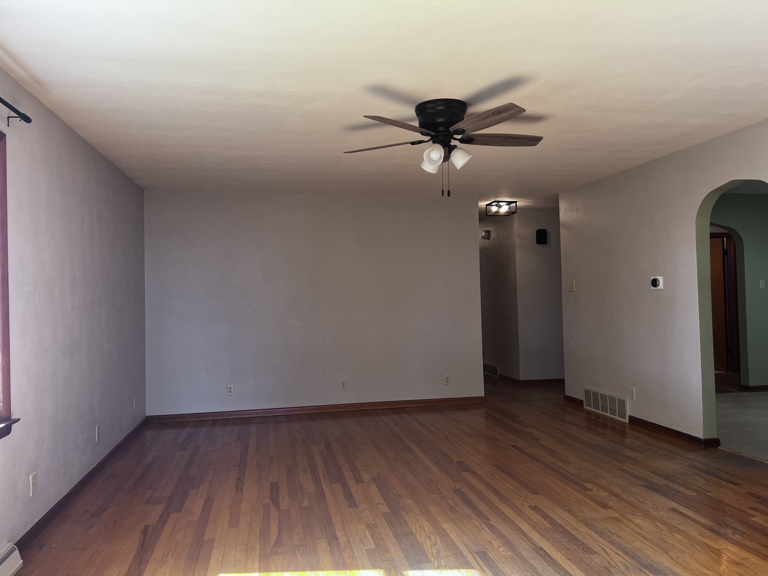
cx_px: 384
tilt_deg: +1.1
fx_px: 577
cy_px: 288
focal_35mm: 26
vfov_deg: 53.1
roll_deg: +1.7
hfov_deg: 67.3
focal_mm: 5.7
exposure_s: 1/121
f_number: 1.5
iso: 80
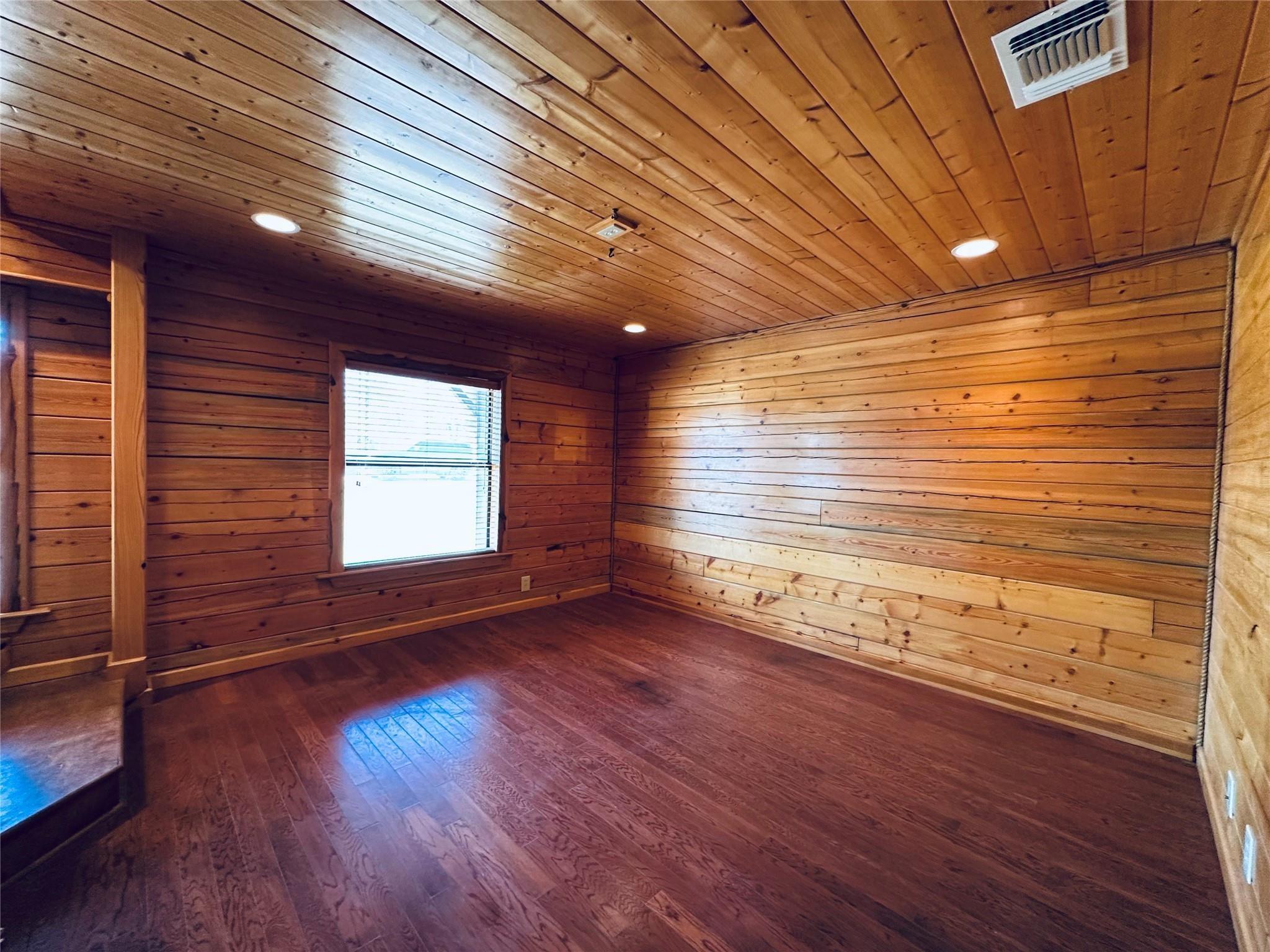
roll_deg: -1.0
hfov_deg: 102.1
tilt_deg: -1.3
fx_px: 514
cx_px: 635
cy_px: 476
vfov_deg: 85.7
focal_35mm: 14
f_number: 2.2
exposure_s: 1/60
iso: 200
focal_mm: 2.22
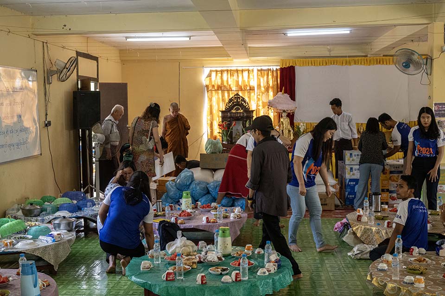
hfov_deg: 41.1
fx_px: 593
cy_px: 148
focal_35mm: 48
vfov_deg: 28.1
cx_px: 222
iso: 3600
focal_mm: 48
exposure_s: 1/200
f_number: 5.6
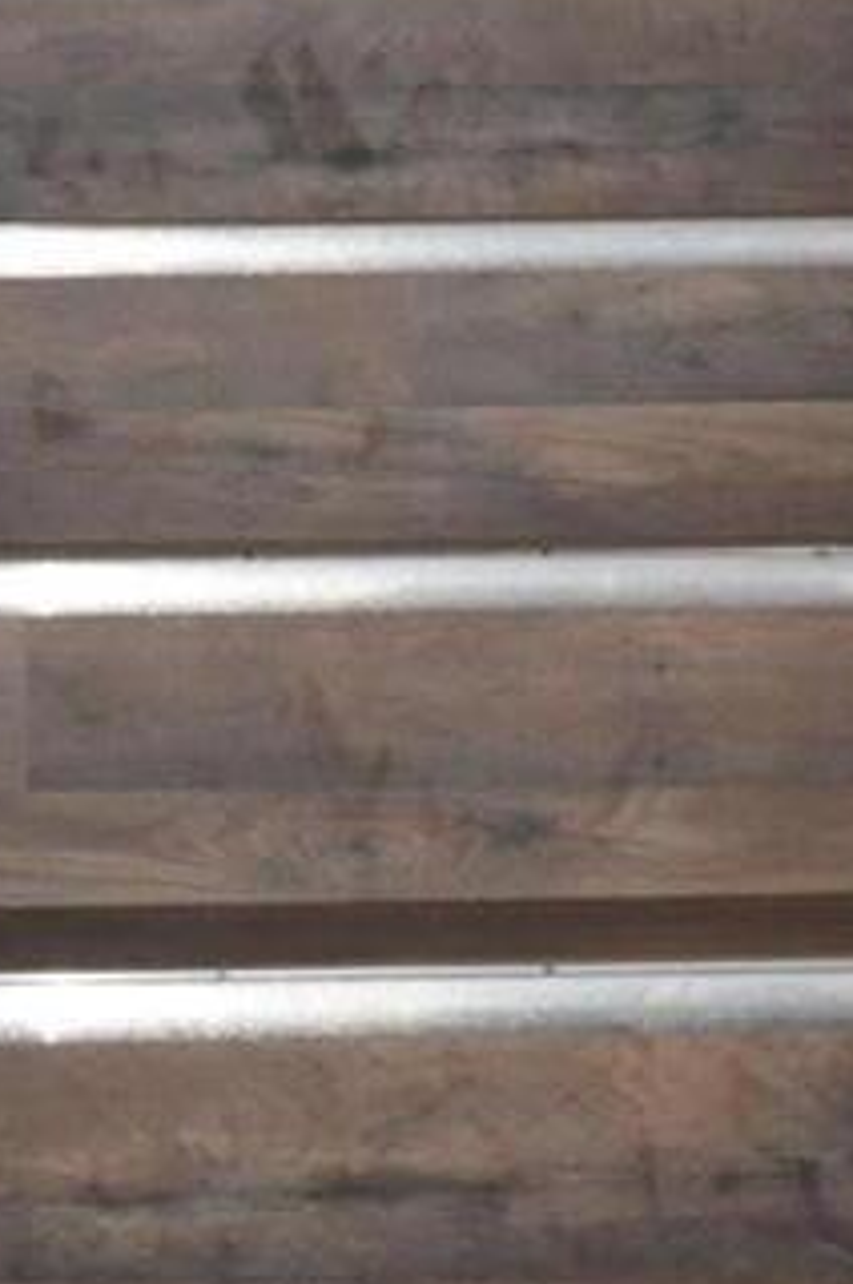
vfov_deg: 14.8
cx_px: 213
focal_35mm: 135
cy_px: -173
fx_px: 4808
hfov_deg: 10.1
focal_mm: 28
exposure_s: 1/125
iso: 1100
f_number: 4.2
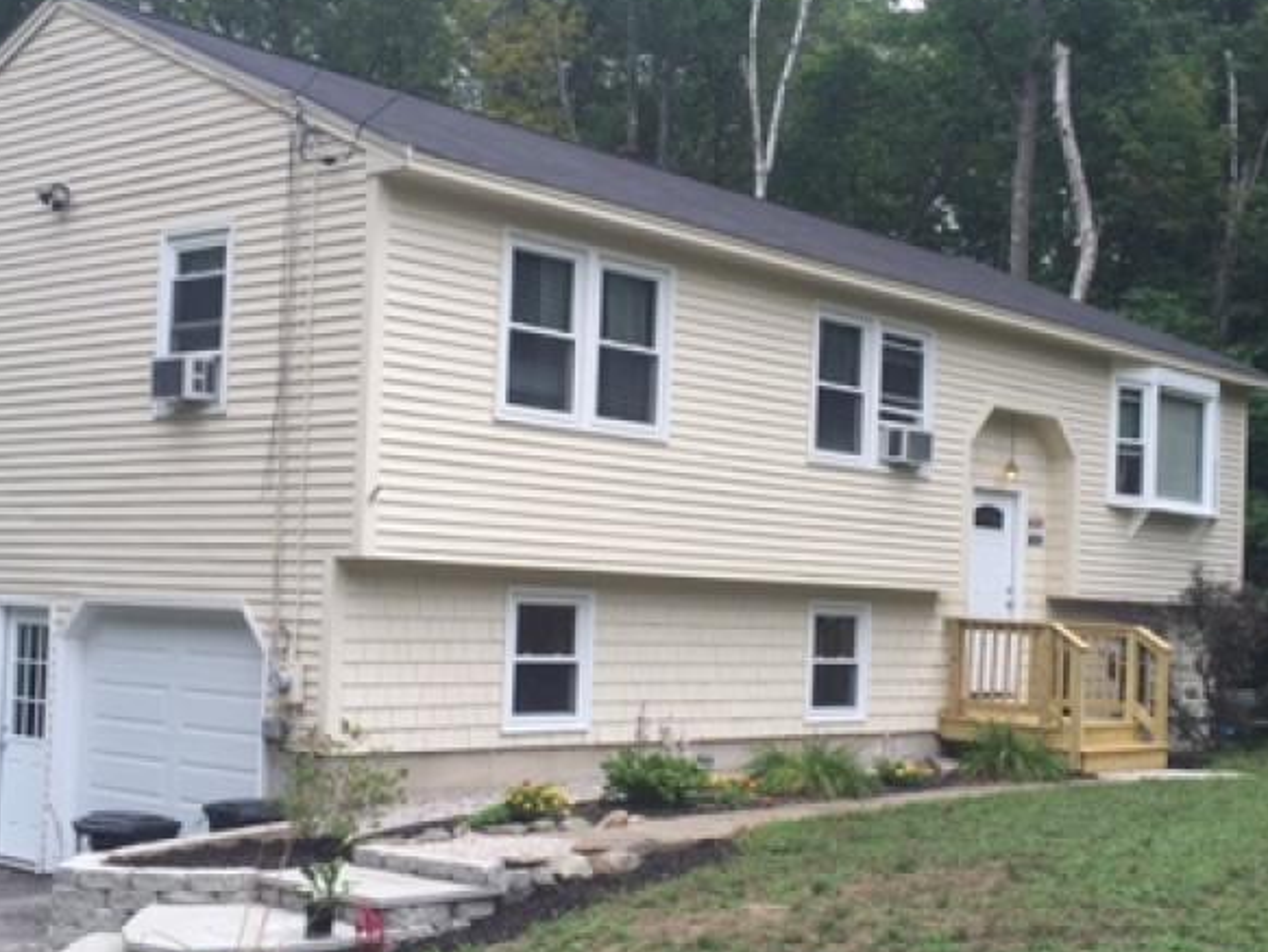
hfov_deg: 37.4
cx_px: 732
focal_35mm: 51
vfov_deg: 28.5
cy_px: 560
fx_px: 1869
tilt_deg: +0.3
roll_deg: -3.1
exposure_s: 1/694
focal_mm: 4.15
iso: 32
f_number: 2.2
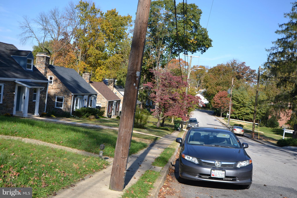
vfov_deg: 36.9
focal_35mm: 36
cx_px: 148
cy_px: 99
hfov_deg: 53.1
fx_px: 297
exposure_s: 1/200
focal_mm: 24
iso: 100
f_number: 6.3
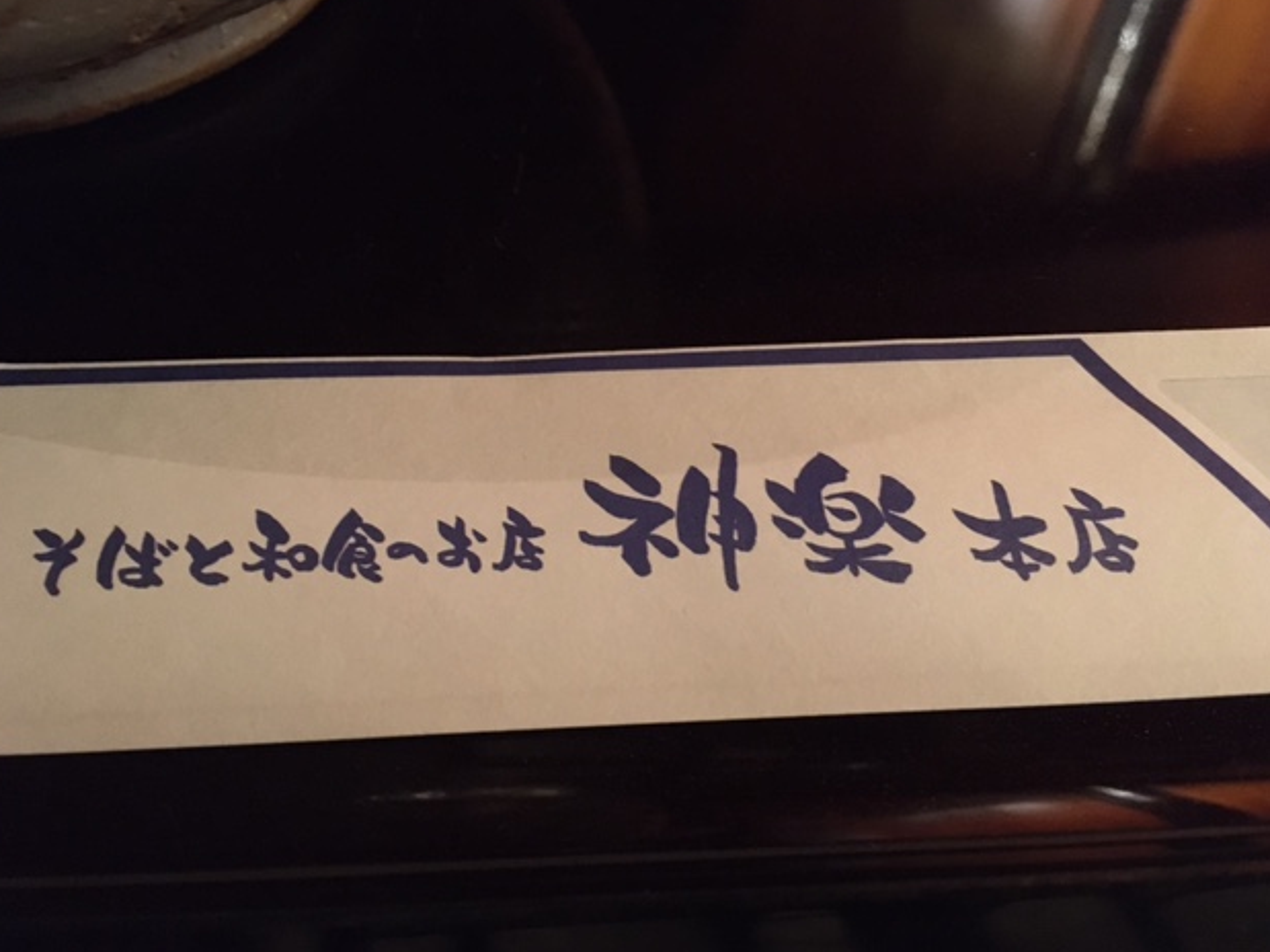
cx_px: 626
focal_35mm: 30
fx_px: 1100
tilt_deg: -55.0
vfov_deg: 46.8
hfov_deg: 60.0
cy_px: 462
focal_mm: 4.15
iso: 640
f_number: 2.2
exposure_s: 1/15
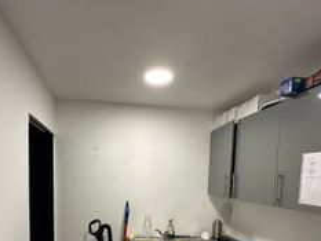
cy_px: 196
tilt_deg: -7.0
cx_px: 135
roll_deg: -1.3
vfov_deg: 52.8
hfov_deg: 71.1
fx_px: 223
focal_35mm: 24
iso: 250
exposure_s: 1/100
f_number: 2.2
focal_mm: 2.22
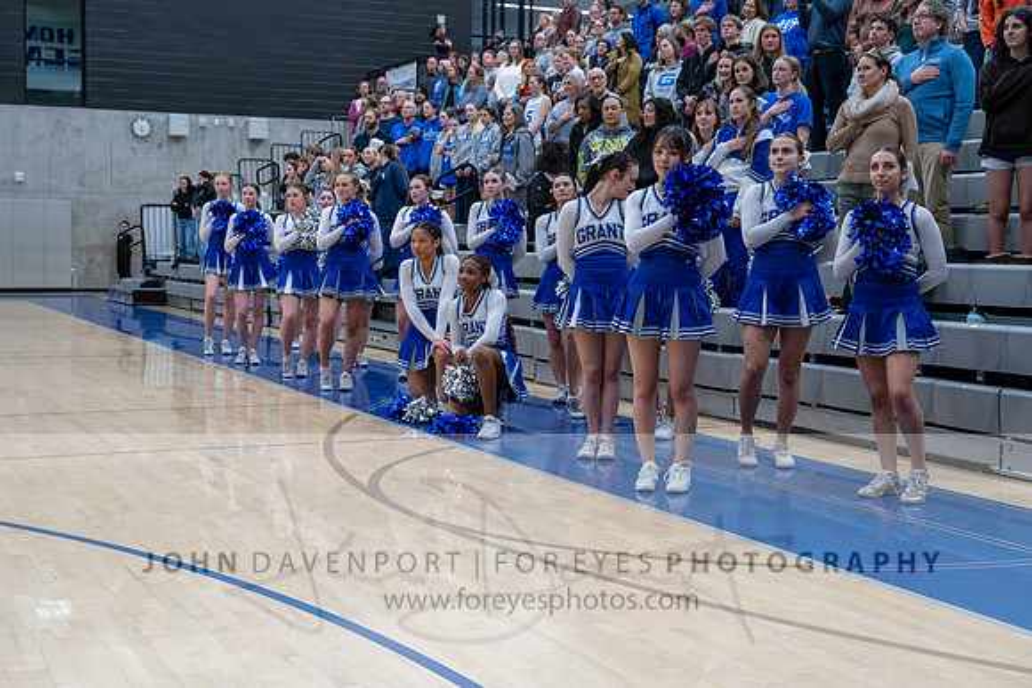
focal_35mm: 49
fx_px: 1410
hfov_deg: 40.2
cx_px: 516
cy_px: 344
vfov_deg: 27.4
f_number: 6.3
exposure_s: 1/250
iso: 7200
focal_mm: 46
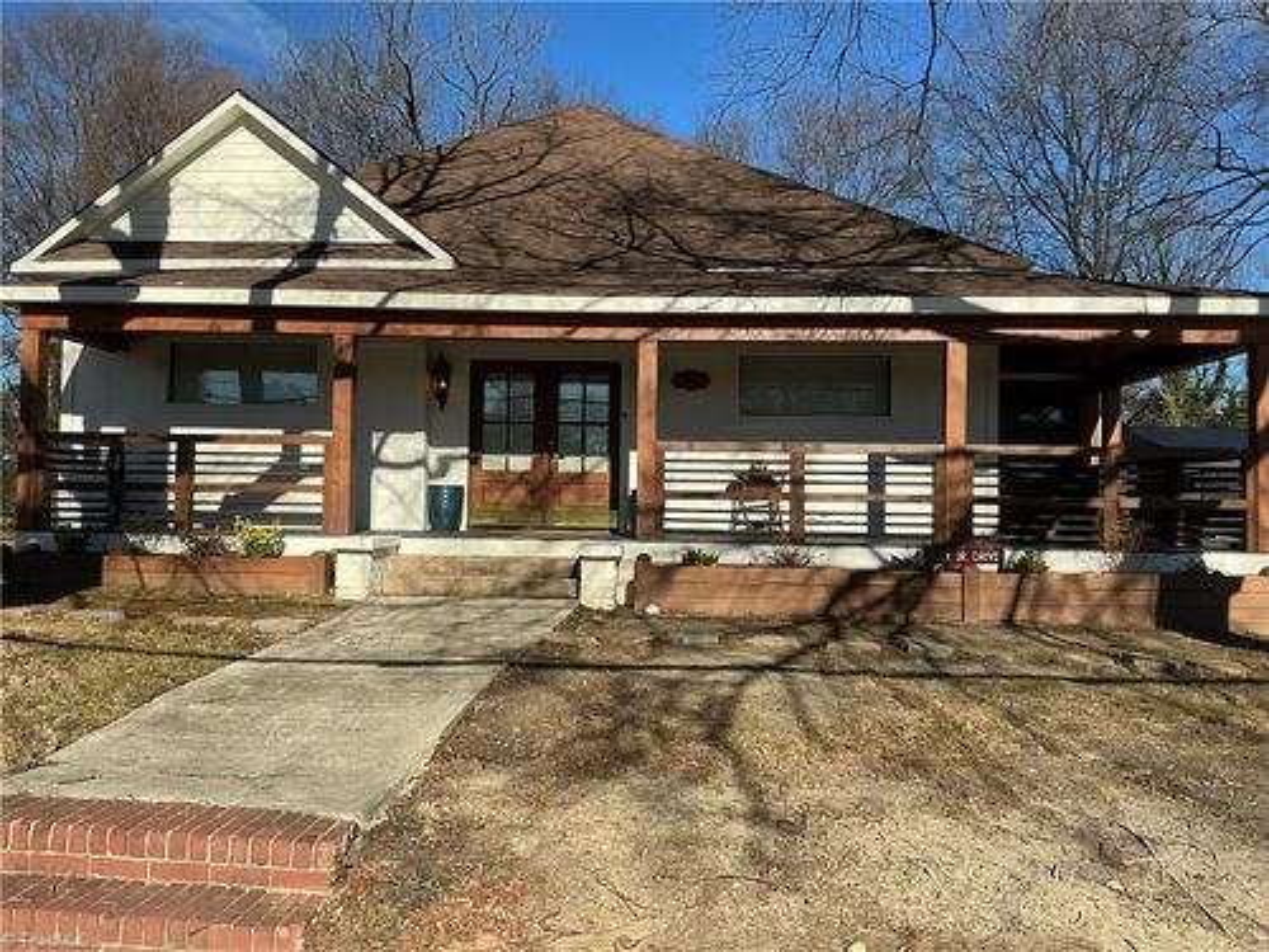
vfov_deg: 48.2
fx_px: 1063
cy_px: 476
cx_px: 634
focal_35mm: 29
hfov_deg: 61.7
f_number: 1.8
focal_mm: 3
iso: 25
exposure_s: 1/1912
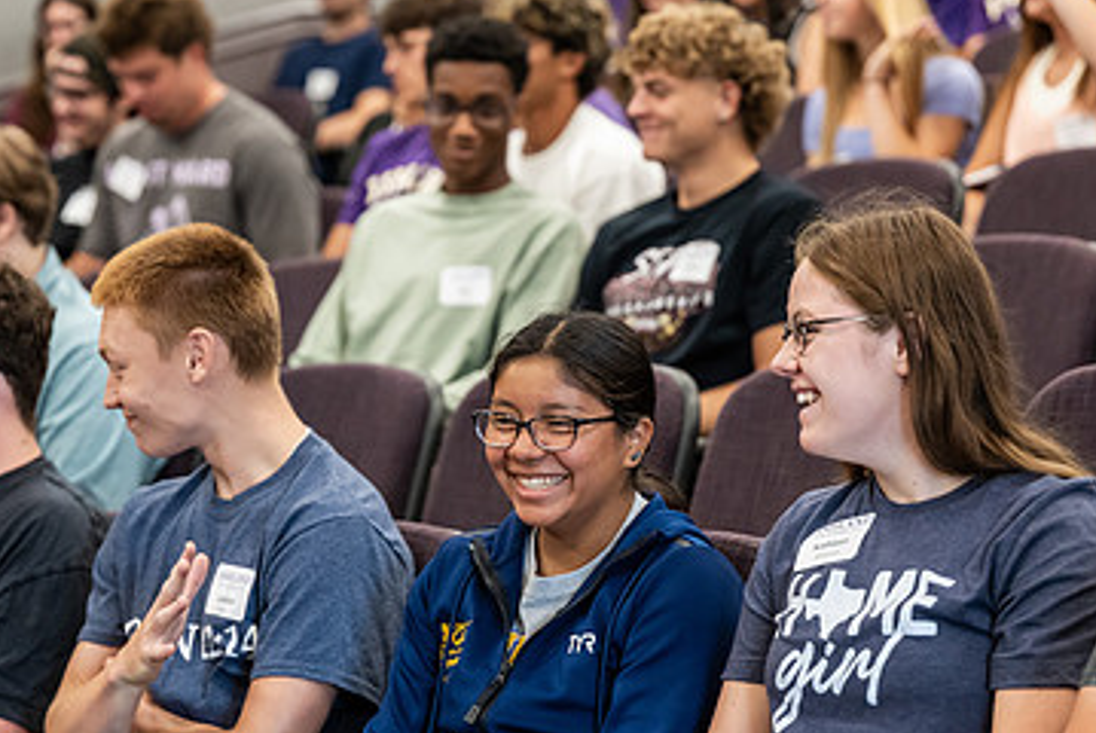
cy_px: 423
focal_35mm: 142
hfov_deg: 14.4
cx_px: 430
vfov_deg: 9.7
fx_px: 4326
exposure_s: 1/200
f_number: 3.2
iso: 3200
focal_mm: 88
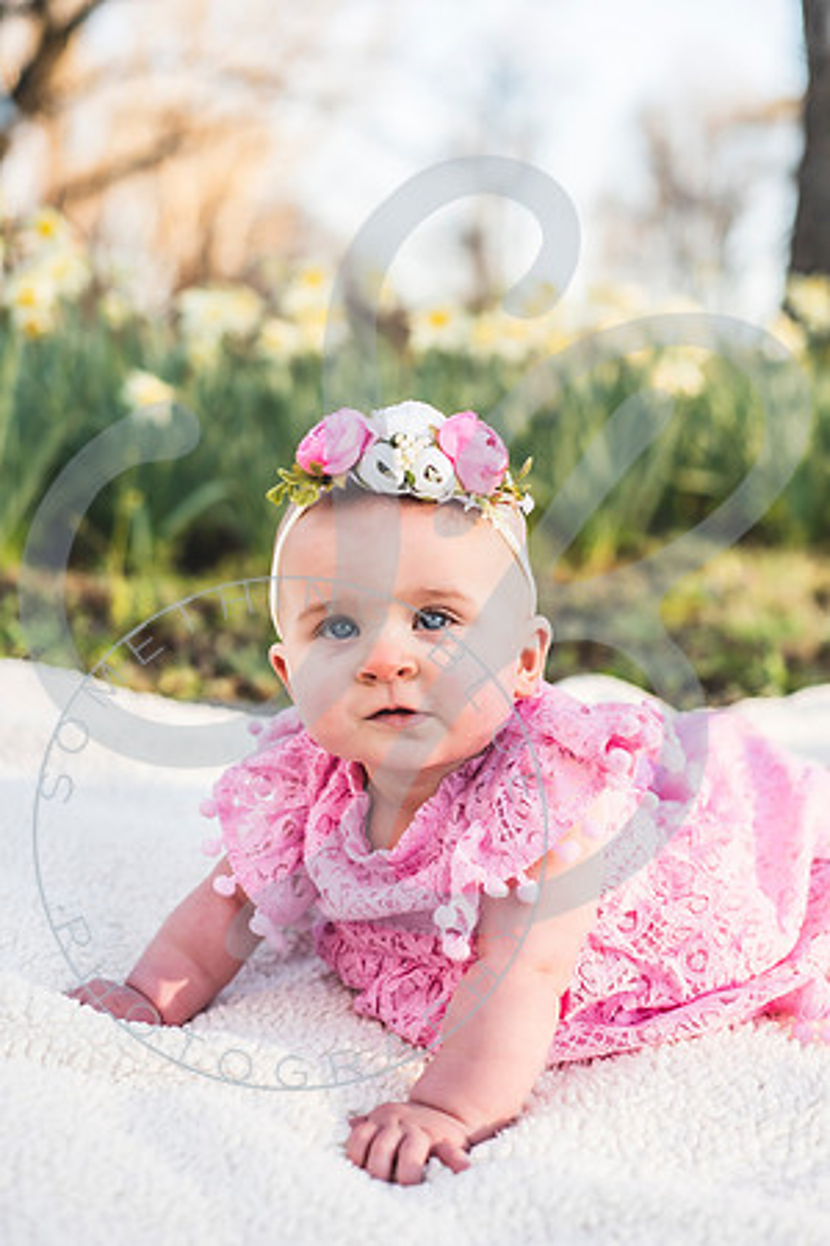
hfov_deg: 27.0
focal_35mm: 50
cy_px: 623
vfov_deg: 39.6
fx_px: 1729
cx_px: 415
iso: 100
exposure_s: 1/320
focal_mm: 50
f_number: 2.8
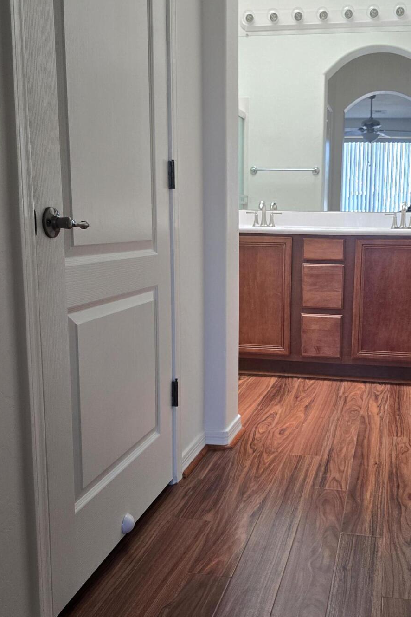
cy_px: 334
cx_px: 283
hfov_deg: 36.4
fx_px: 616
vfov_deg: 53.1
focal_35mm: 36
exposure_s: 1/120
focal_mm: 6.3
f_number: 1.7
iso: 160
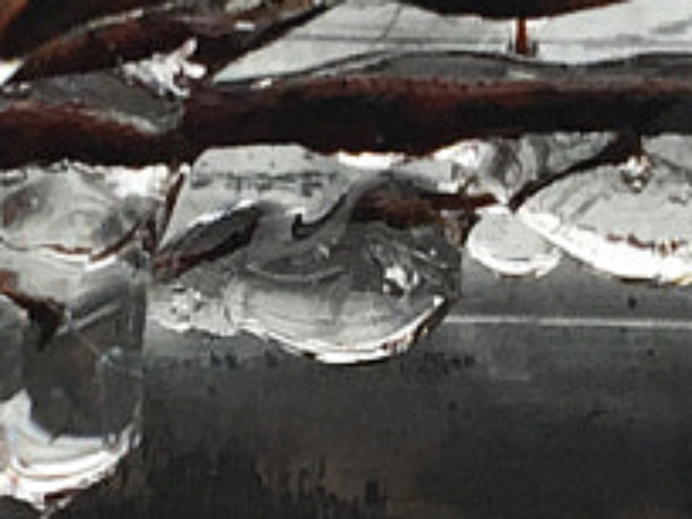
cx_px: 661
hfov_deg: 8.6
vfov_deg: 6.5
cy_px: 468
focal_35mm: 228
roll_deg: +1.5
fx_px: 4558
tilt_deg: +10.9
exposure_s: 1/40
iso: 25
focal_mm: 4.15
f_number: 2.2
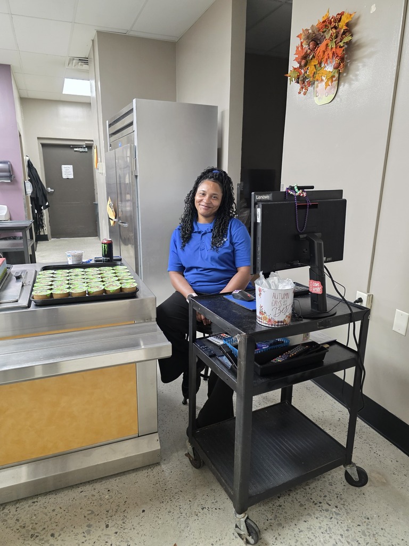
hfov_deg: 58.9
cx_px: 204
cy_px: 273
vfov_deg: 73.9
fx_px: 362
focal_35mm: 23
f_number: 1.7
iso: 640
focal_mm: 6.3
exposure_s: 1/120
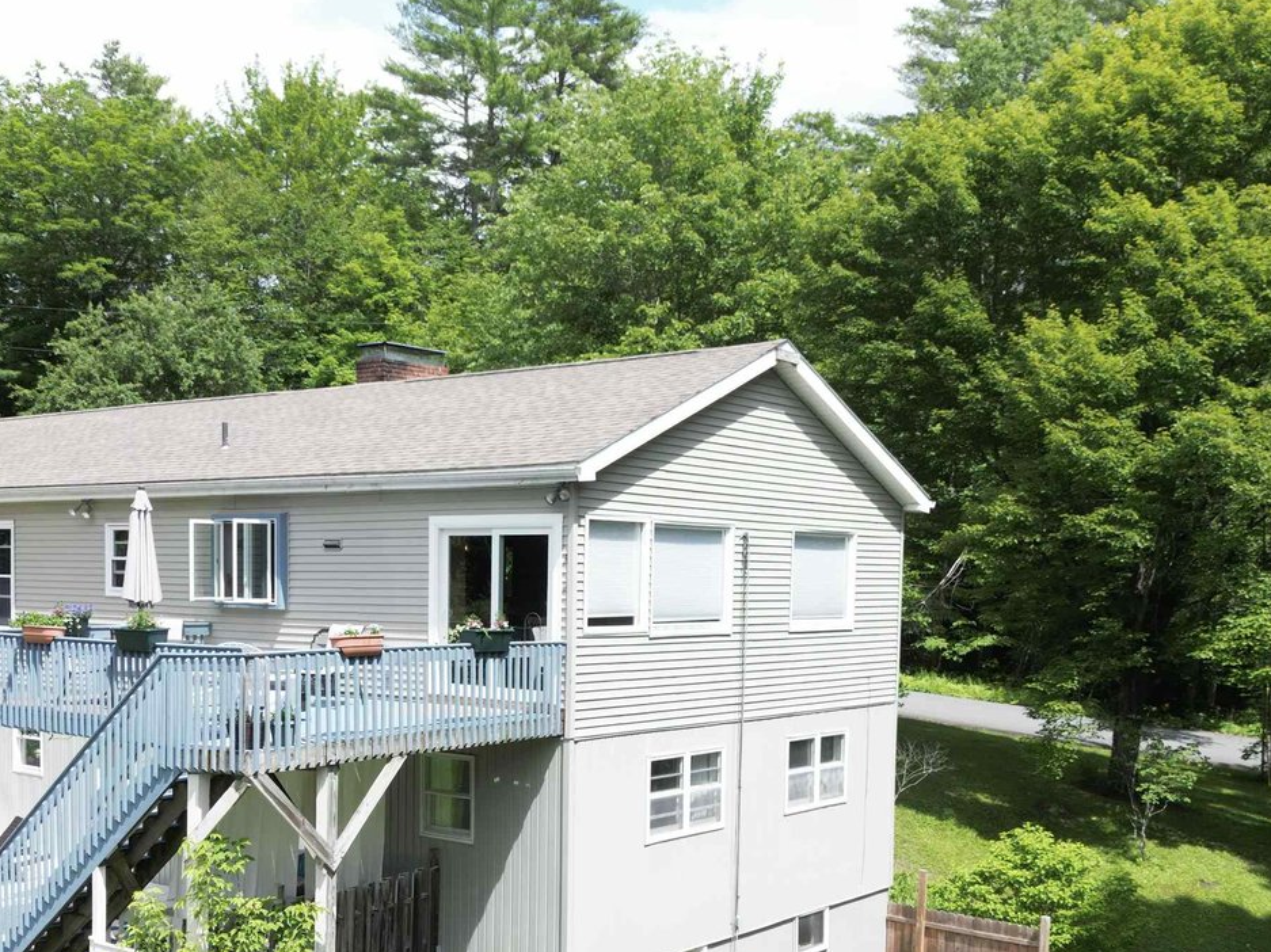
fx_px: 1505
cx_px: 496
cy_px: 675
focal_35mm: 41
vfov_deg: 34.6
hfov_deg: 45.5
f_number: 1.7
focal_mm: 6.72
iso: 200
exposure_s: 1/1600
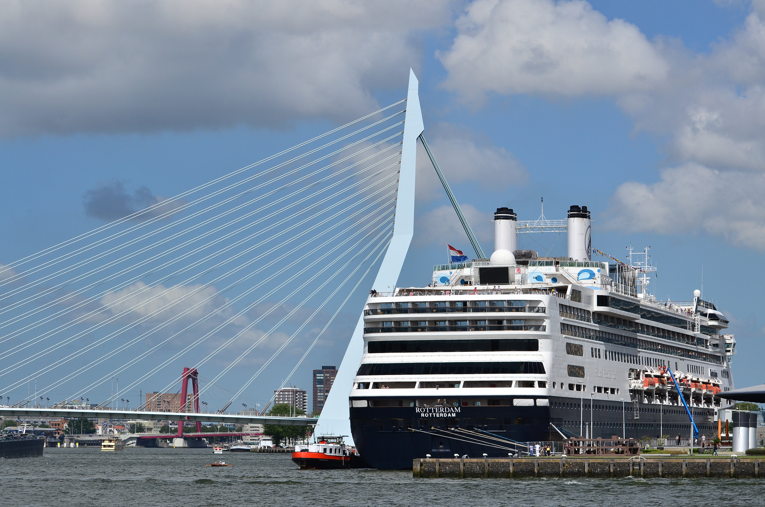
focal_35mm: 117
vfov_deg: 11.7
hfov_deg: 17.5
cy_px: 254
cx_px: 382
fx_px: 2481
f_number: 9
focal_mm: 78
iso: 250
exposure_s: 1/2000
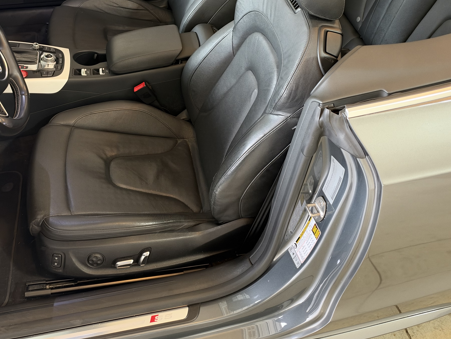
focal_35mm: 38
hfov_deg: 49.0
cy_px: 82
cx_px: 234
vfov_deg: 36.8
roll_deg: -4.4
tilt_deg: -38.3
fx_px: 495
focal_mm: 6.93
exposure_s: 1/40
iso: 400
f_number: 1.48
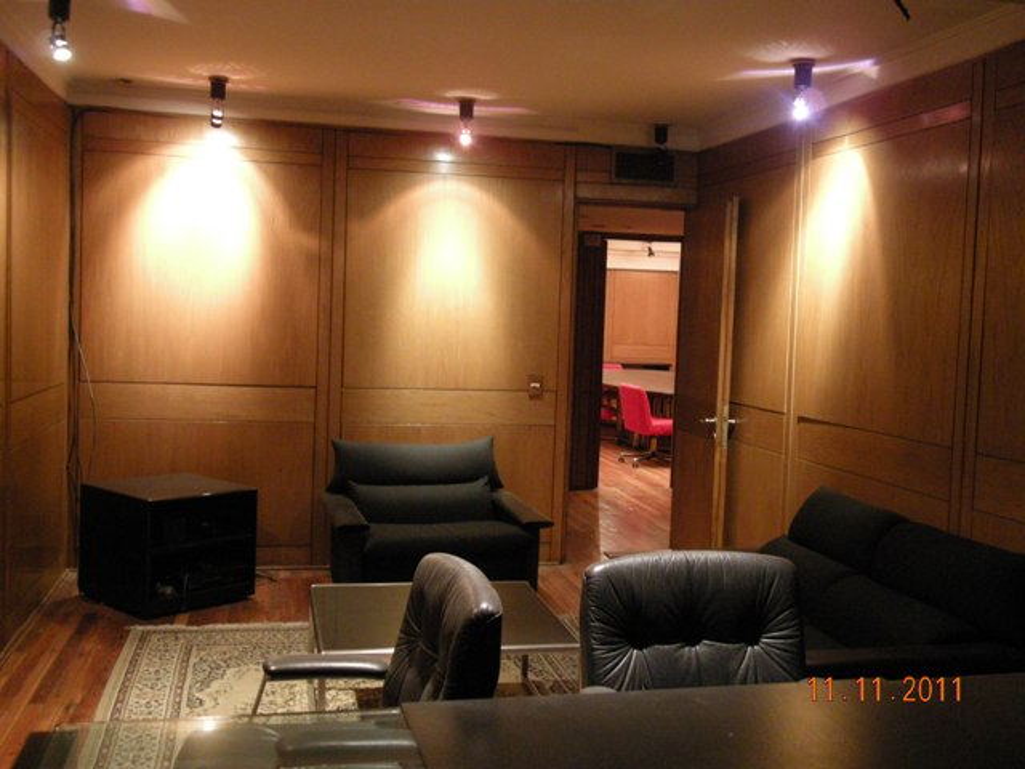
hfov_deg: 50.1
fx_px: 1096
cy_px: 384
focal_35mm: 37
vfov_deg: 38.7
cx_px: 512
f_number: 2.8
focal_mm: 7.9
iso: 503
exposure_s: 1/8
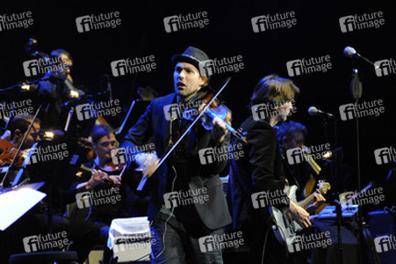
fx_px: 2748
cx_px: 198
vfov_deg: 5.5
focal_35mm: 250
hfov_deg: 8.2
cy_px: 132
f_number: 5.6
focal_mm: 250
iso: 4000
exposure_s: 1/125
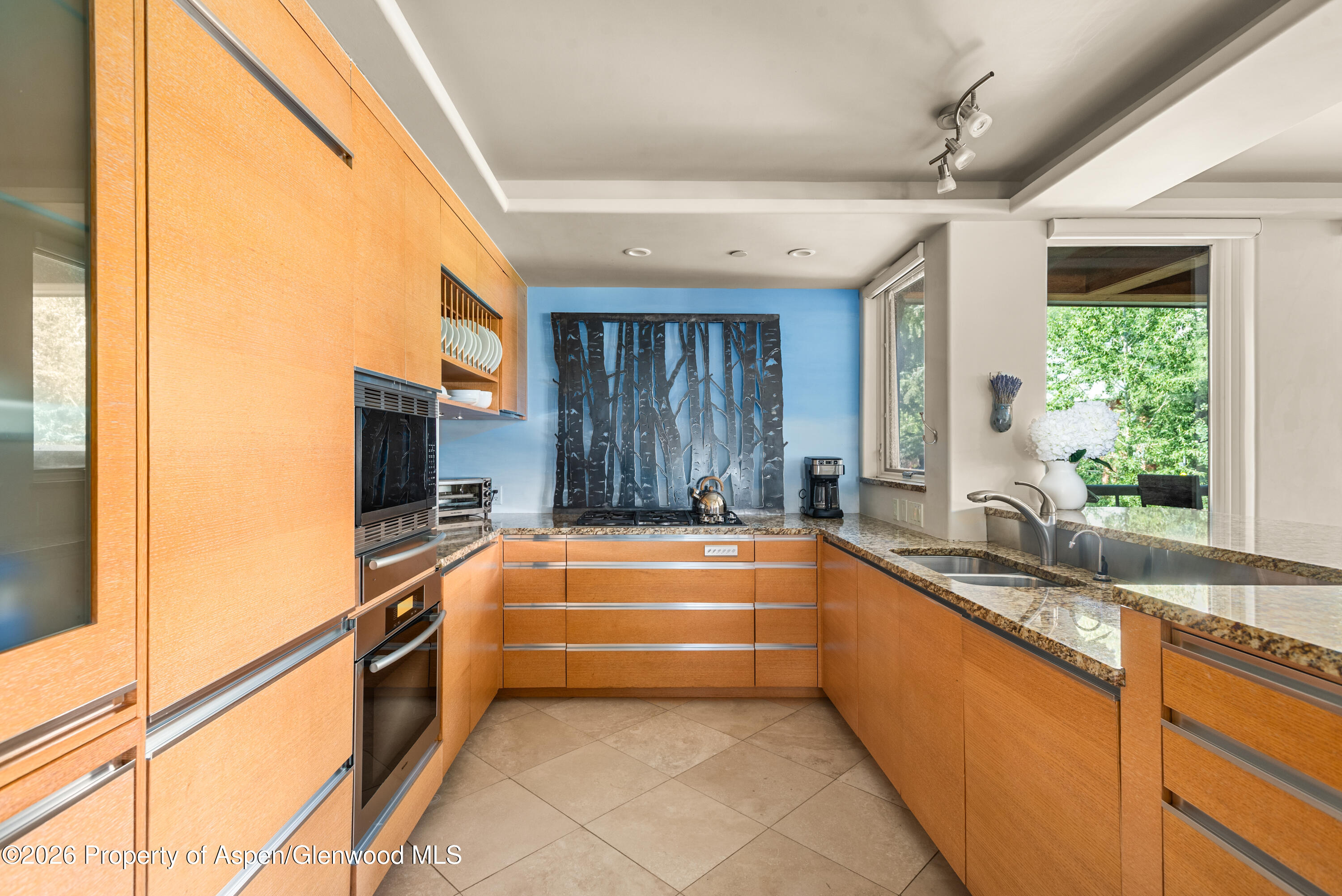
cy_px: 448
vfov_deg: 70.5
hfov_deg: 93.3
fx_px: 634
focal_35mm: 17
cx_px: 671
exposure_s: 2
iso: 400
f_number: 9
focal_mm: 17
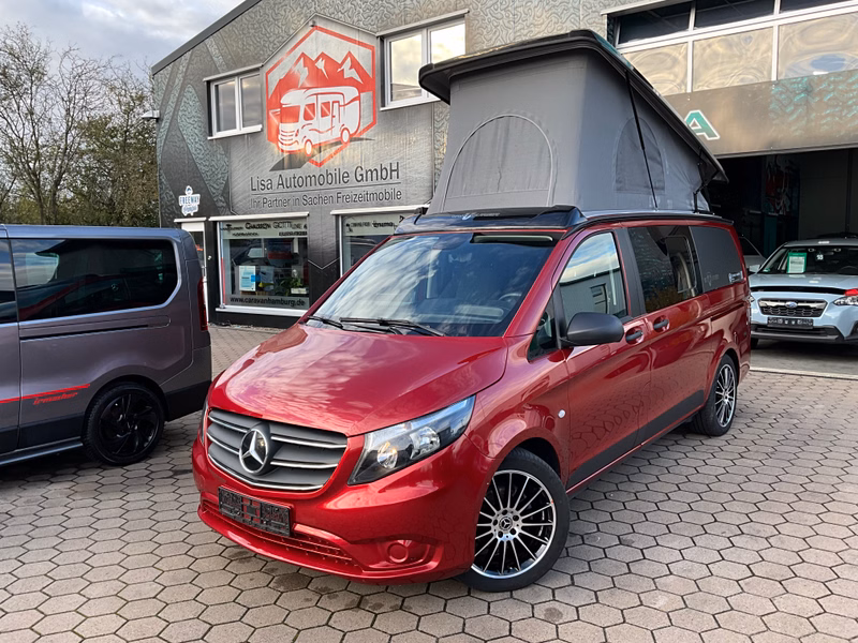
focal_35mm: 29
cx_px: 429
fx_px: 719
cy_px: 322
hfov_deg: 61.7
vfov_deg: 48.2
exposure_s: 1/181
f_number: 1.8
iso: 20
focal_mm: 3
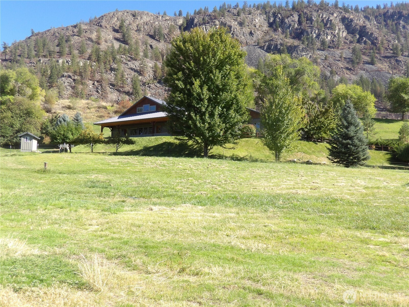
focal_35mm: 33
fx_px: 390
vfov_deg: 42.9
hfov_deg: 55.4
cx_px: 204
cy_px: 154
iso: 100
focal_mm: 5.9
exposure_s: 1/98
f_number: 7.1
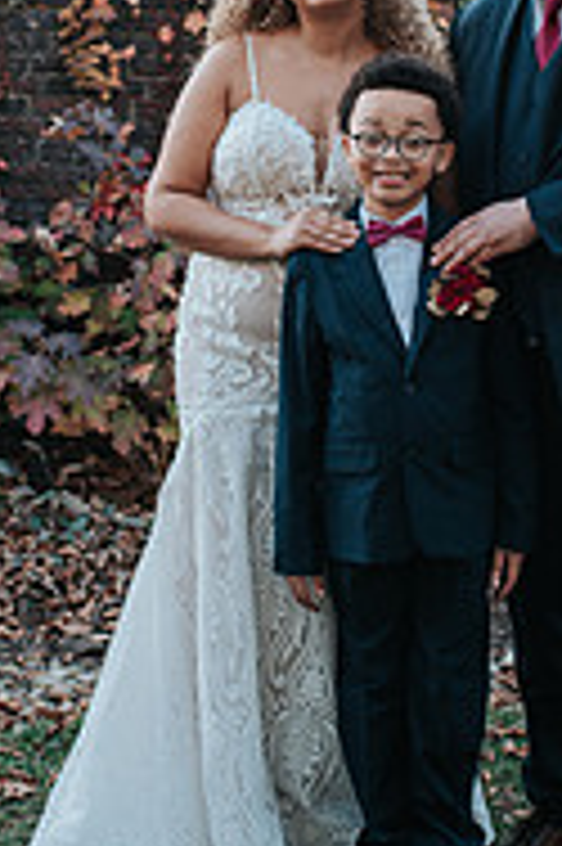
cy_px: 148
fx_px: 1970
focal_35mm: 84
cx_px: 378
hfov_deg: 16.2
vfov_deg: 23.8
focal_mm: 35
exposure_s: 1/320
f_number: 2.8
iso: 800
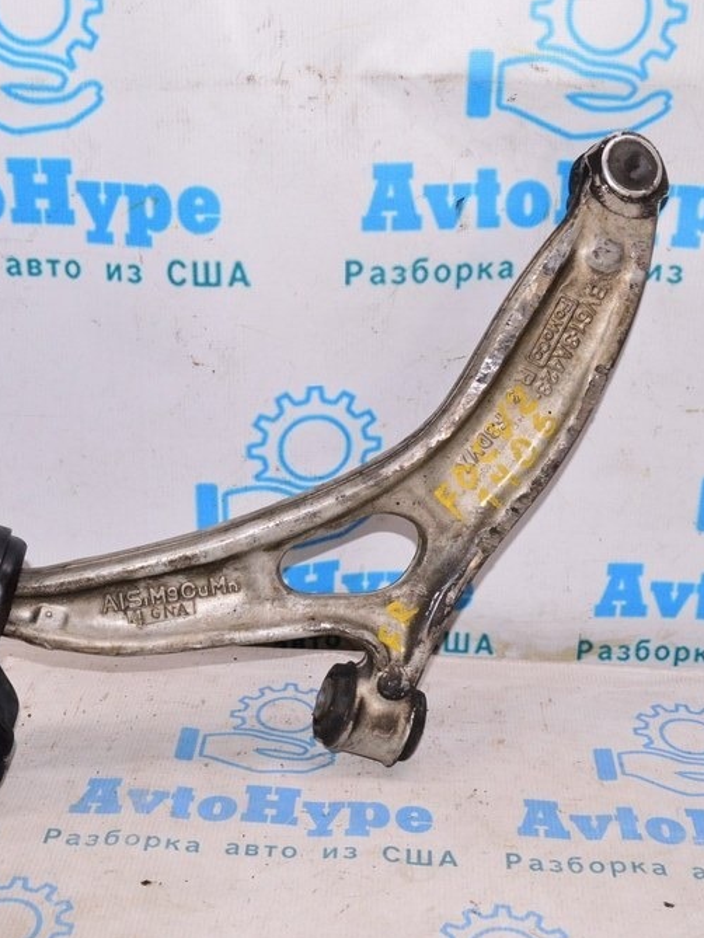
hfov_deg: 28.7
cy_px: 469
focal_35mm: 51
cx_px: 327
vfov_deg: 37.7
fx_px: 1375
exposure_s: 1/200
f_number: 8
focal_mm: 23
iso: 1600
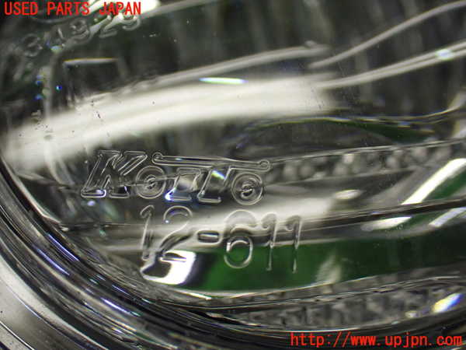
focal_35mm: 58
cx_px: 233
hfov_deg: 33.2
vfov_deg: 25.2
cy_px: 175
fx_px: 781
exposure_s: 1/250
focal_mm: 10.35
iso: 800
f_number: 3.5
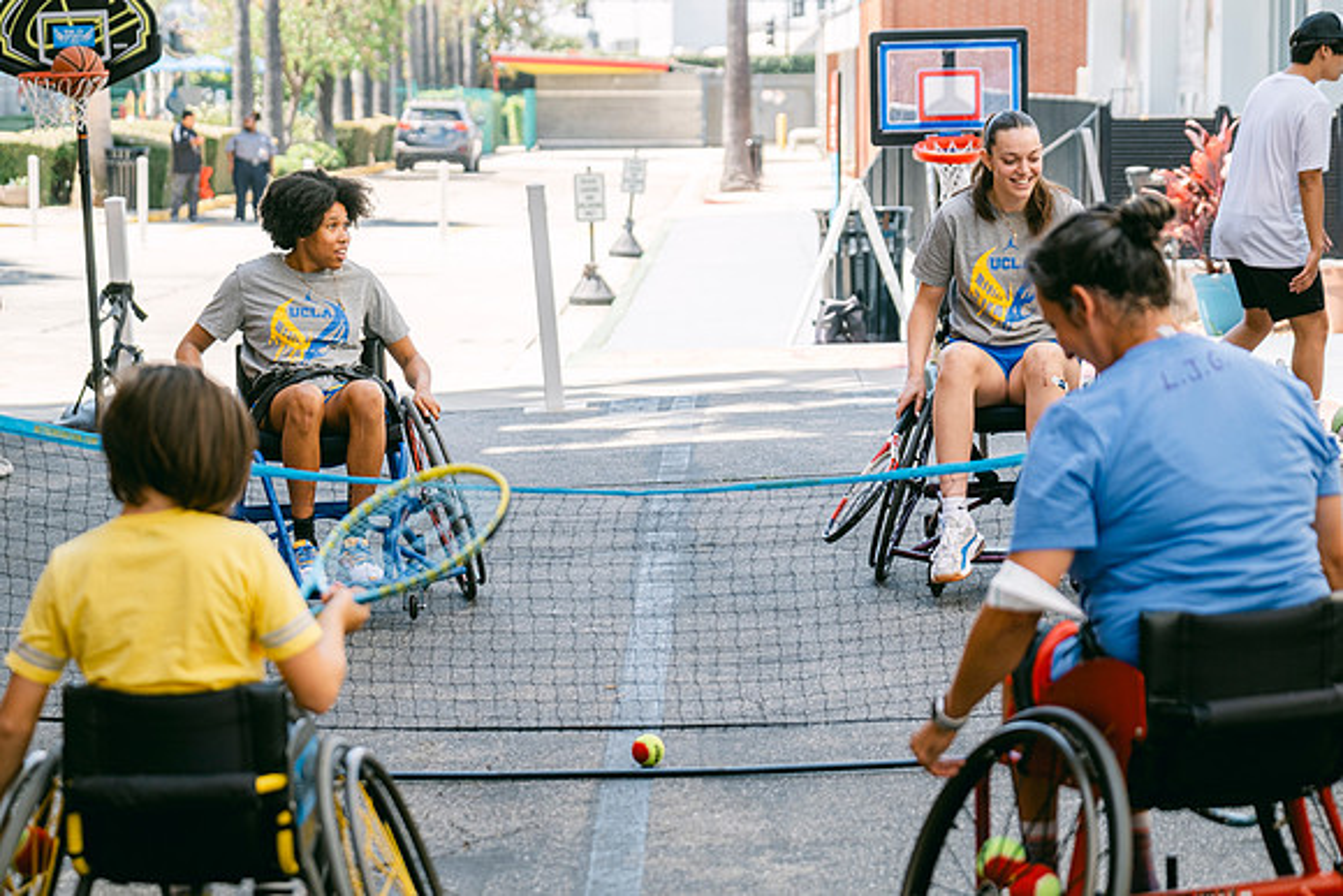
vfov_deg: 13.6
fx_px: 3745
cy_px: 448
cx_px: 672
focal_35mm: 100
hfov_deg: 20.3
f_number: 2.8
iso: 160
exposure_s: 1/500
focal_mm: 66
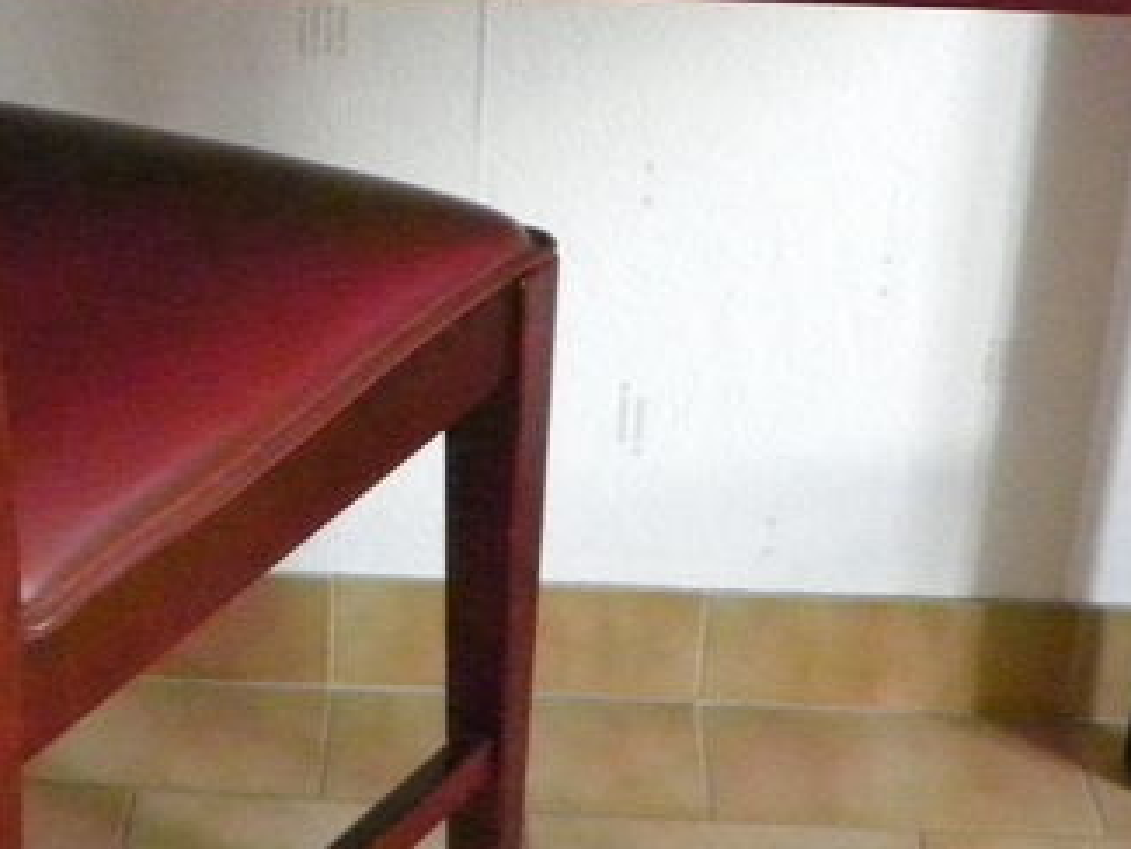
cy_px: 289
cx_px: 122
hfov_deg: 23.8
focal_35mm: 80
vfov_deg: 18.4
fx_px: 2615
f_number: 2.8
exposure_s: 1/8.6
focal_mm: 4.6
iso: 800
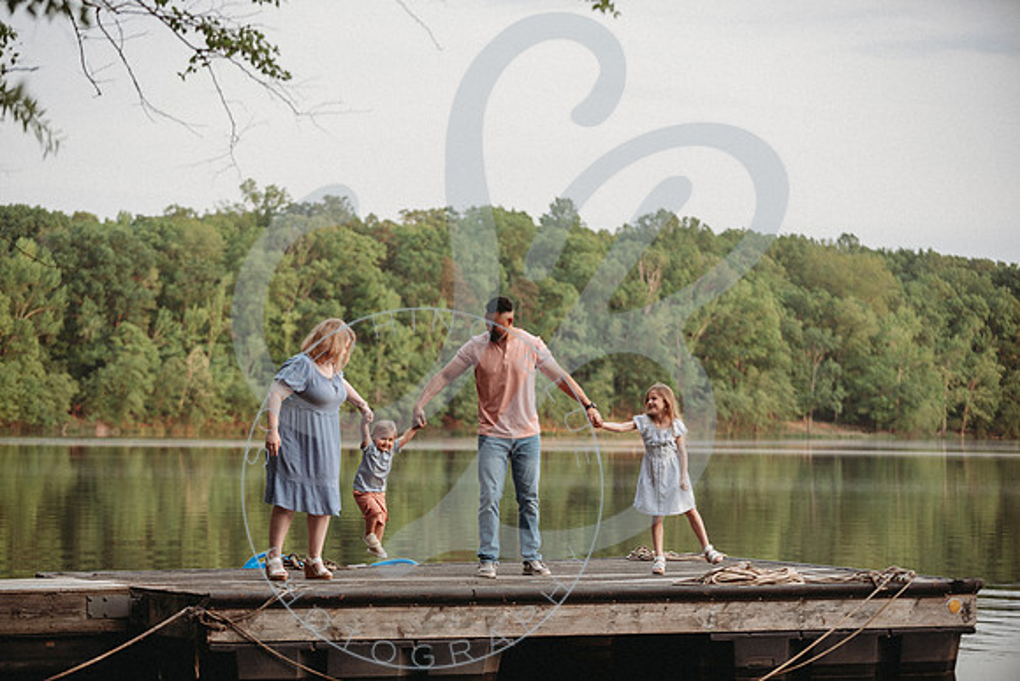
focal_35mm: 108
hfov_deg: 18.9
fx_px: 3070
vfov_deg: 12.7
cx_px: 492
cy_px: 340
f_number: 2.8
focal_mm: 102
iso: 250
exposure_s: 1/200
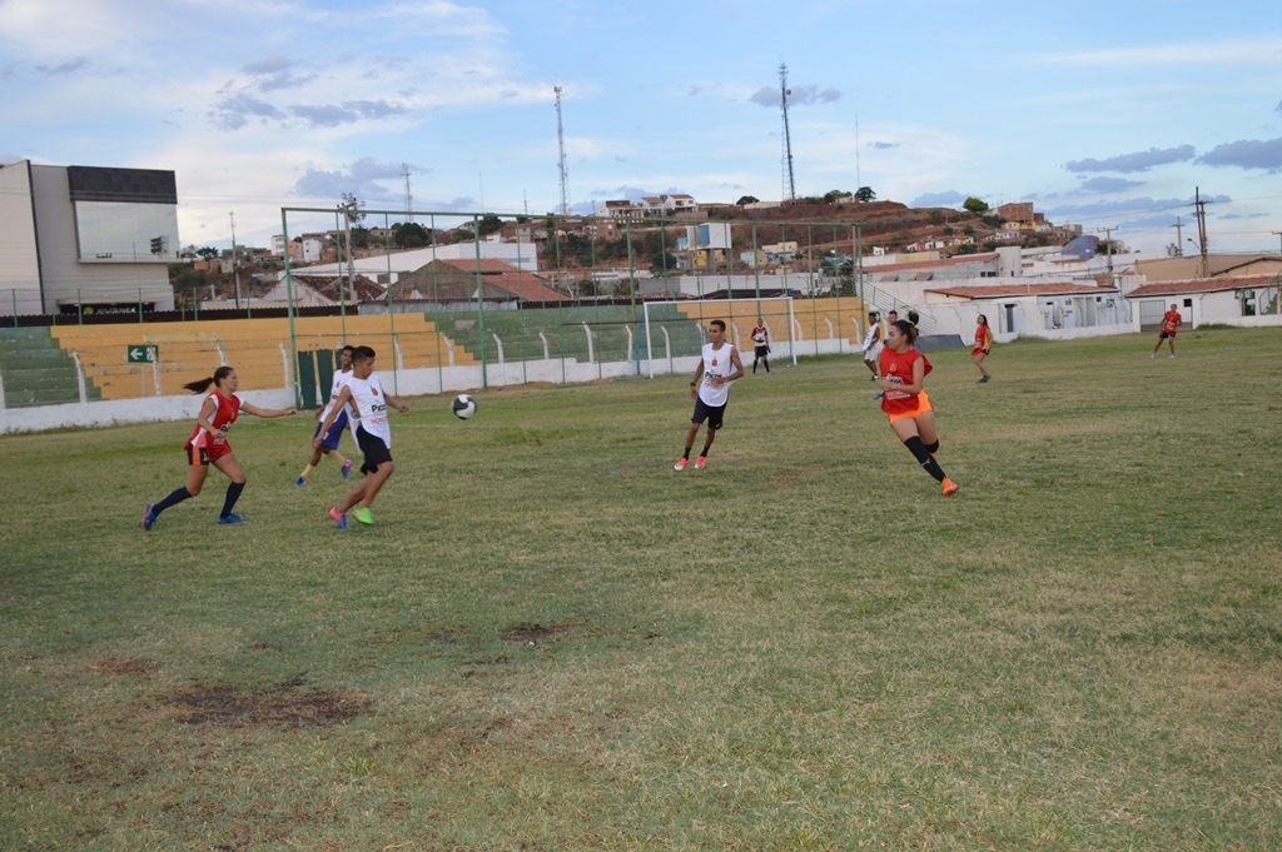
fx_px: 1281
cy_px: 426
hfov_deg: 53.2
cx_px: 641
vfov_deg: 36.8
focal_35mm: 36
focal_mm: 24
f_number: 5.6
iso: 180
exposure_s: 1/125
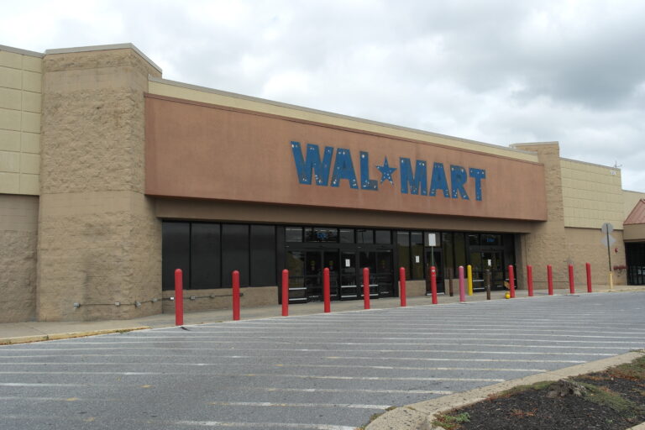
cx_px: 322
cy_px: 215
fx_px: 537
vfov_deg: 43.6
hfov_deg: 61.9
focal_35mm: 30
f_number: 6.3
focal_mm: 20
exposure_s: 1/320
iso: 100
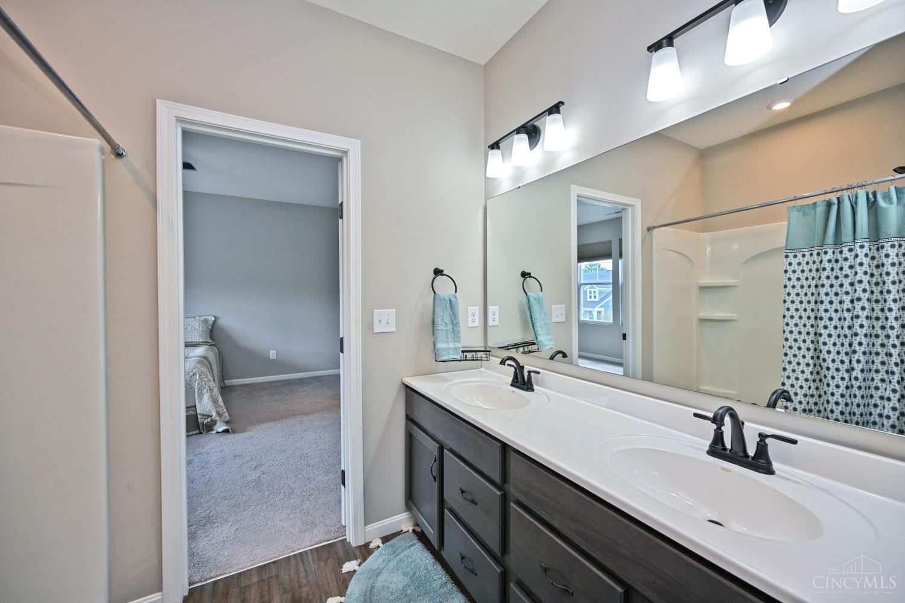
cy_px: 302
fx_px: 352
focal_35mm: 14
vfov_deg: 81.2
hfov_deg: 104.3
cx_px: 452
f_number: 5
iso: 200
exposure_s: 1/100
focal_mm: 14
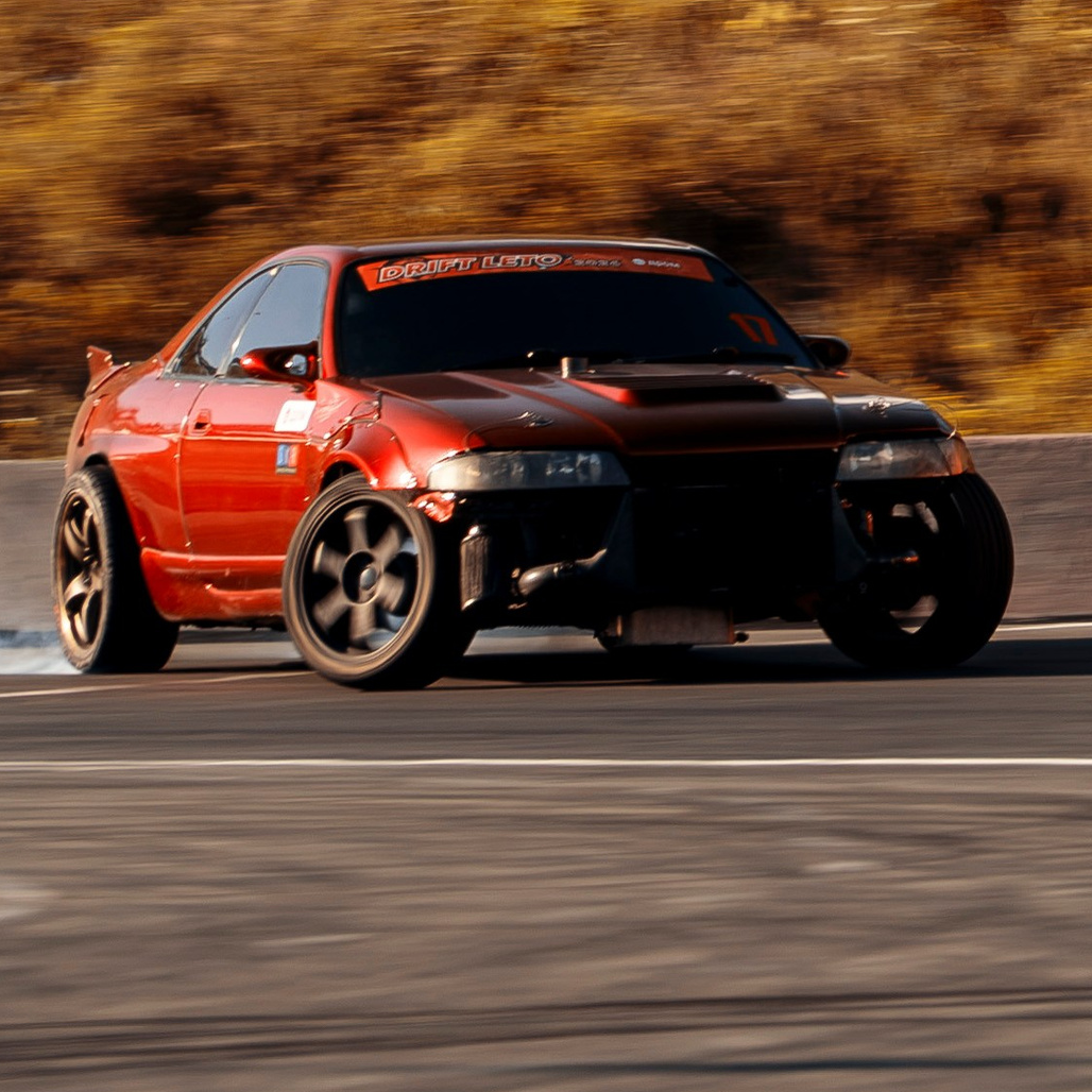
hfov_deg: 2.4
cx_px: 1119
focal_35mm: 718
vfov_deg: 2.4
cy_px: 429
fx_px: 25626
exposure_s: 1/125
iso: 100
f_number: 13
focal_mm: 160
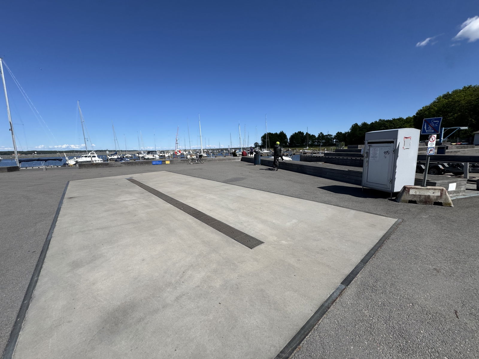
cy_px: 180
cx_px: 240
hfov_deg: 102.1
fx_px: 194
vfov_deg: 85.7
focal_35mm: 14
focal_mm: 2.22
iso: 50
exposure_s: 1/2674
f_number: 2.2
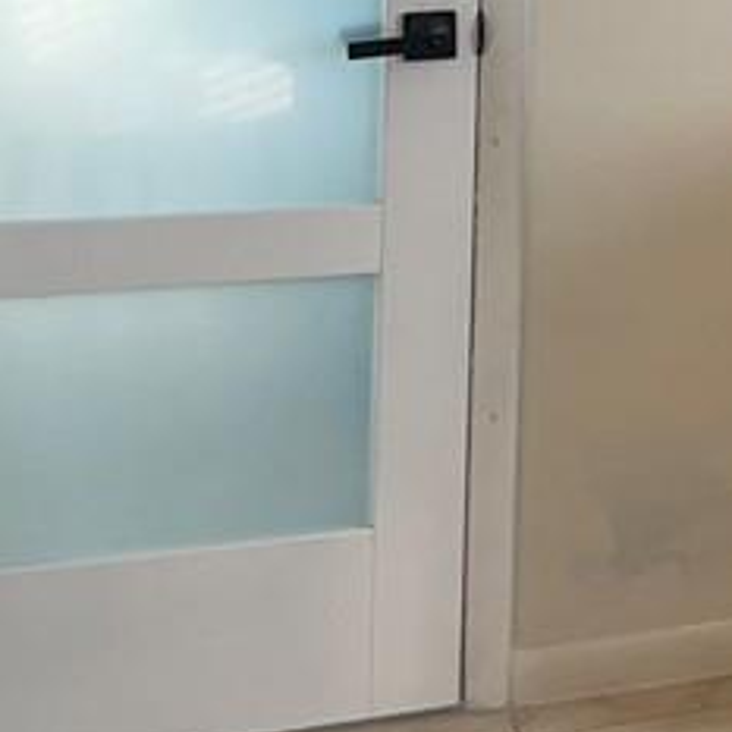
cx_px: 1429
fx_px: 2416
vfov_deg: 16.5
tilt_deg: -2.6
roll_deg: -1.6
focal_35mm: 101
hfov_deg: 14.5
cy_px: -154
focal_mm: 4.2
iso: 32
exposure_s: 1/24
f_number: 1.6
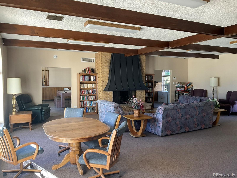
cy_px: 89
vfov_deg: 48.2
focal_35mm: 29
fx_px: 199
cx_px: 118
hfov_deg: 61.7
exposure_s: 1/60
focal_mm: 3
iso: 50
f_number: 1.8
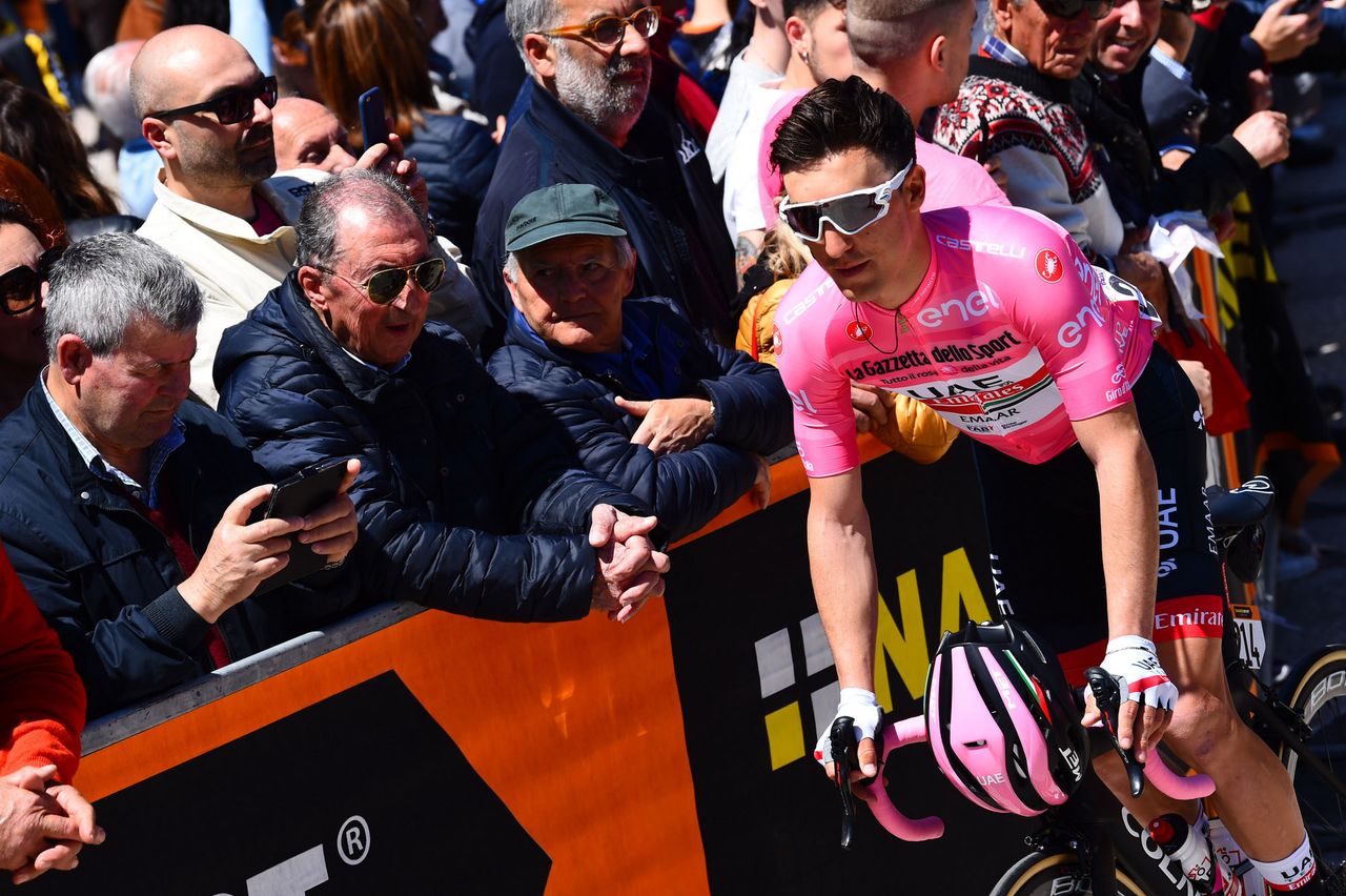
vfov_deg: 9.1
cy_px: 448
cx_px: 673
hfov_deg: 13.7
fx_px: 5605
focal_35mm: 150
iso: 400
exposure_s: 1/1250
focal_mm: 150
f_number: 6.3
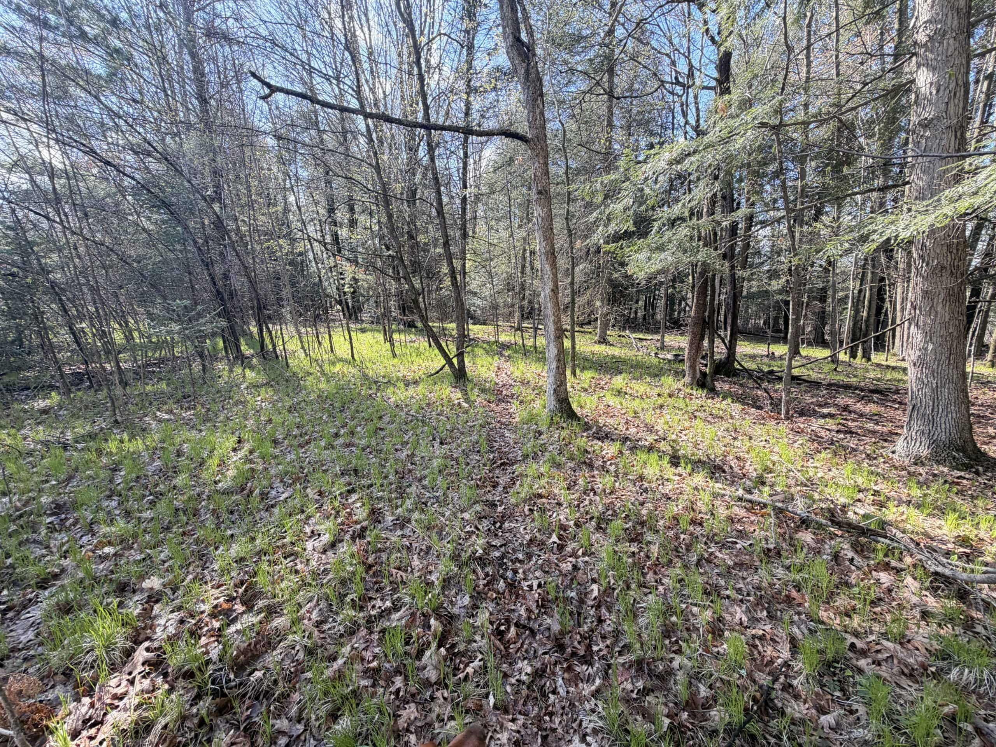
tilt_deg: -11.2
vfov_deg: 85.7
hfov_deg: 102.1
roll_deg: -0.5
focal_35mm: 14
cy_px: 374
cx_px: 498
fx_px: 403
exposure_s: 1/121
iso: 64
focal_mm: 2.22
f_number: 2.2
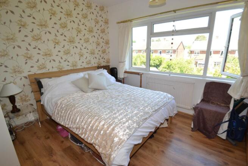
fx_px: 119
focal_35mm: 17
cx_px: 124
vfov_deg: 69.7
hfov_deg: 92.4
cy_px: 83
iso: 360
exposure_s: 1/125
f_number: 5.6
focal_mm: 11.5
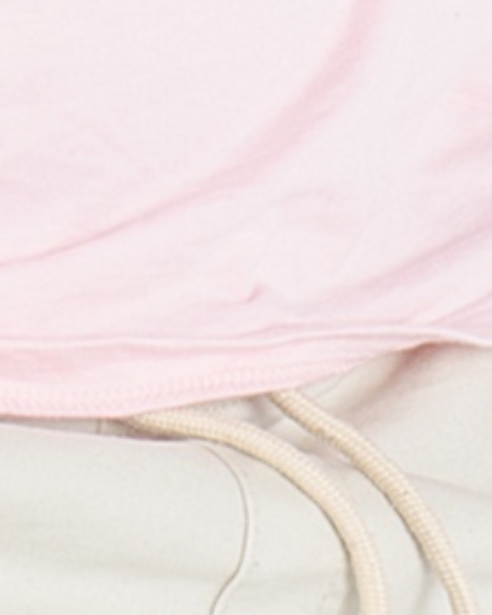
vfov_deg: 3.7
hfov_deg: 3.1
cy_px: -1380
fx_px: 9160
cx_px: -142
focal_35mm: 503
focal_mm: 50
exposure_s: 1/125
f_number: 9
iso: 100
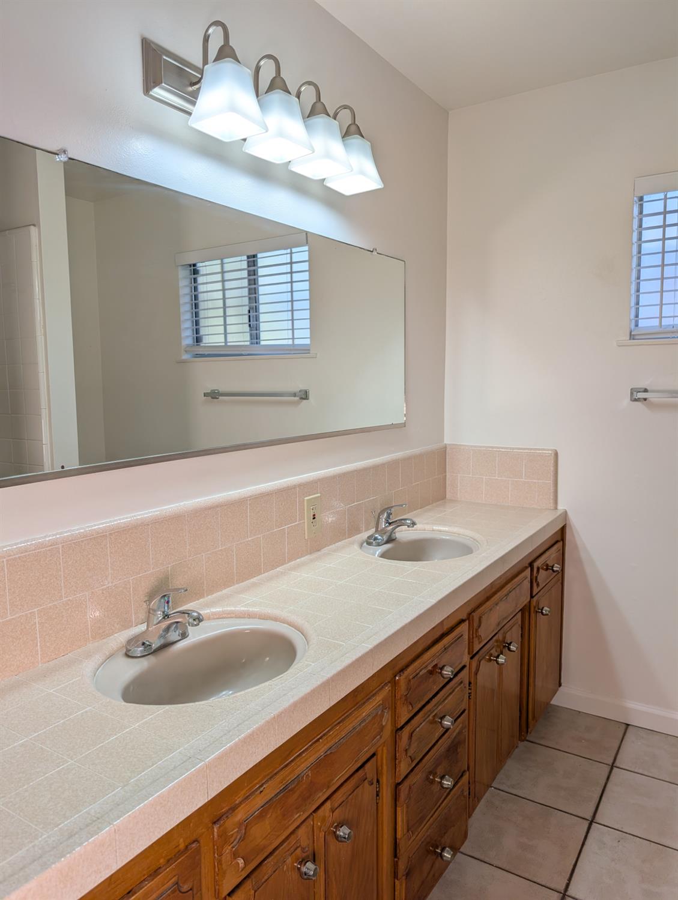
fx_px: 625
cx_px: 339
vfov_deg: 71.5
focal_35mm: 24
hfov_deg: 56.9
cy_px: 450
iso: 22
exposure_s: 1/162
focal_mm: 6.9
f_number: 1.68
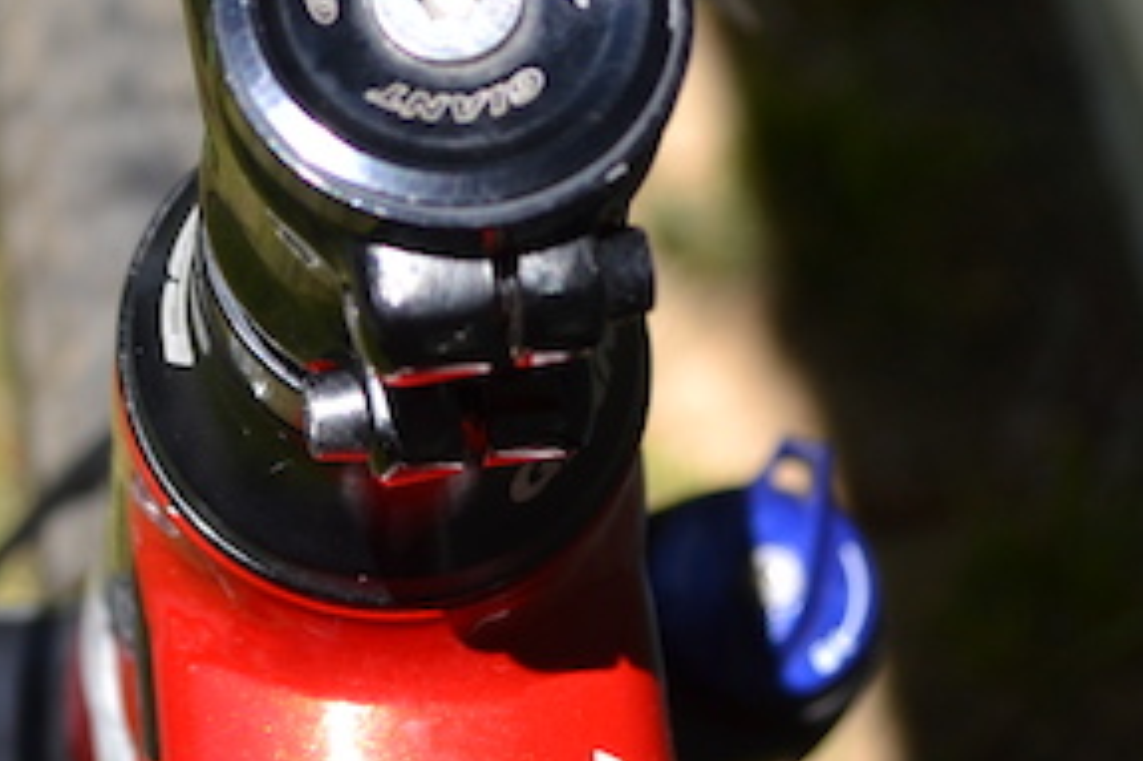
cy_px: -161
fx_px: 3395
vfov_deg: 12.5
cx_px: 207
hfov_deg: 18.9
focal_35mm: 107
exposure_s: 1/640
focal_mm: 20
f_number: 3.8
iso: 100
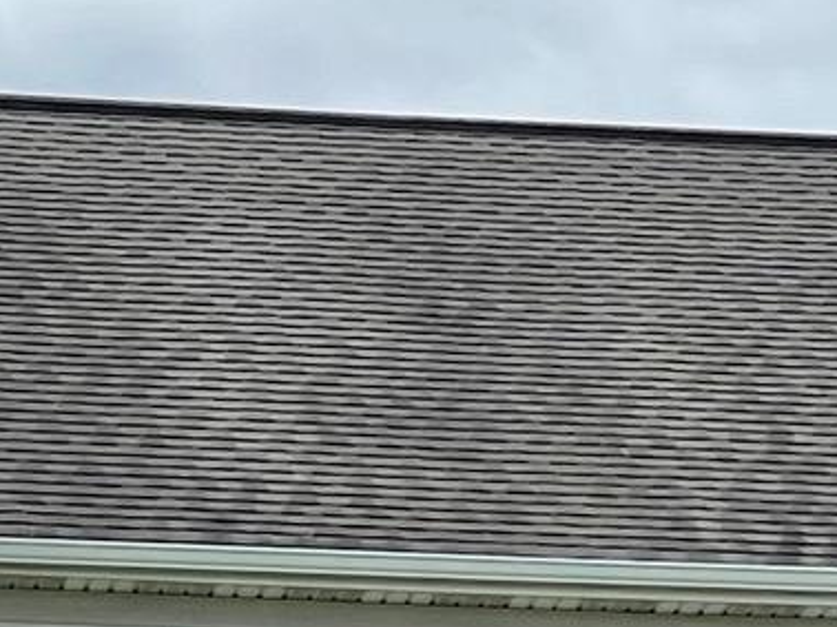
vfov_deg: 4.2
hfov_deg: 5.7
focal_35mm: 347
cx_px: 901
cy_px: 1440
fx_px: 8385
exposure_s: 1/1783
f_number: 2.2
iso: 20
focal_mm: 7.5
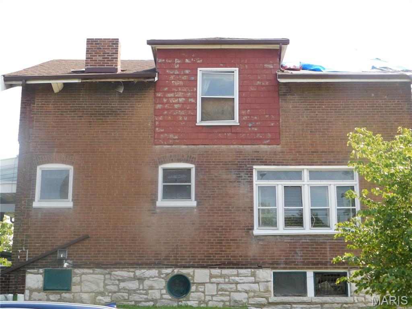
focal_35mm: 51
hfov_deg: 37.5
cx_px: 206
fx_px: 607
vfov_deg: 28.6
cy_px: 154
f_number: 3.8
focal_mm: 9
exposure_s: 1/320
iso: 125
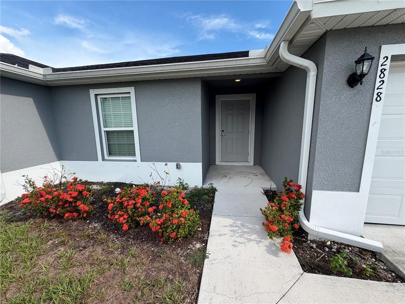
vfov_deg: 85.7
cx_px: 202
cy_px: 152
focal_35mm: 14
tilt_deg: -9.7
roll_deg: +1.5
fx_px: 164
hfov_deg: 102.1
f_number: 2.2
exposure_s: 1/770
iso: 40
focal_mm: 2.22
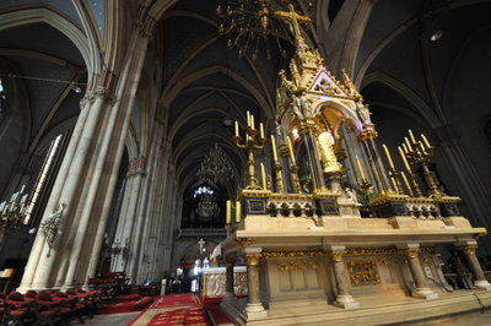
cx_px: 246
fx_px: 204
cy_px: 163
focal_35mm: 15
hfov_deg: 100.4
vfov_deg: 77.2
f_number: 4
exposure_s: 1/25
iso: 1600
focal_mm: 10
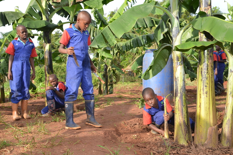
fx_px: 304
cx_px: 116
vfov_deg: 28.6
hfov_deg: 41.9
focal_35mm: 47
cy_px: 71
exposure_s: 1/200
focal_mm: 35
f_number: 4.5
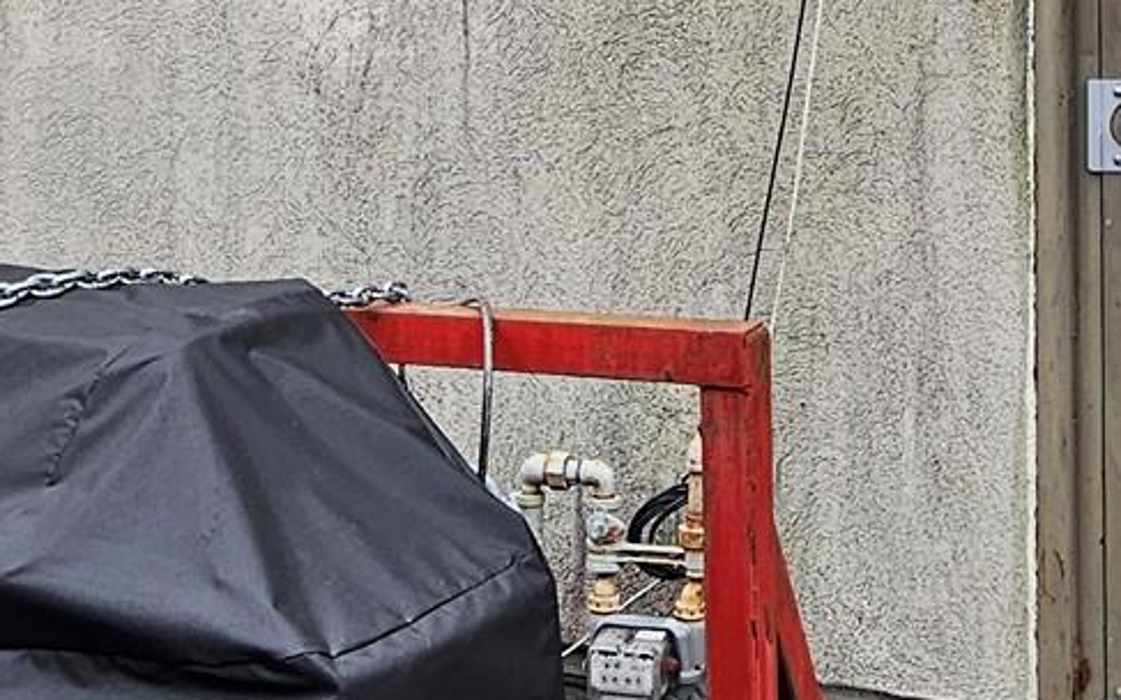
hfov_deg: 35.1
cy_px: -23
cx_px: 580
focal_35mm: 58
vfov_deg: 21.5
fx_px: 1771
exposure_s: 1/100
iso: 50
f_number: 2.2
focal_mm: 2.2
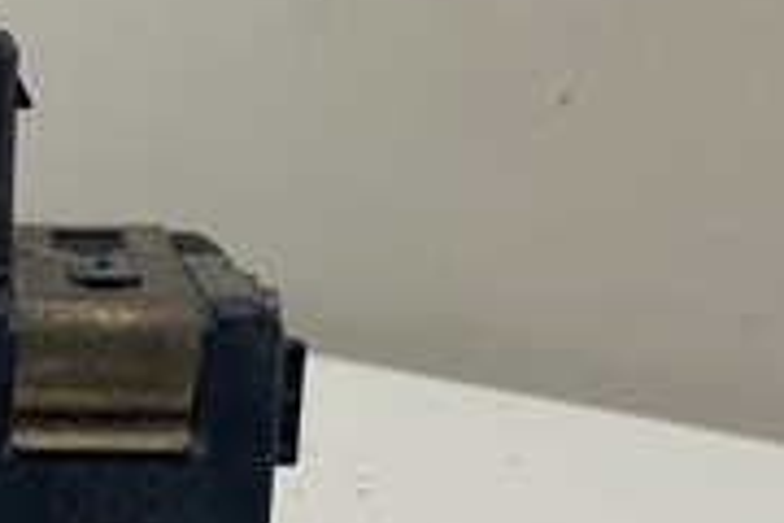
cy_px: 556
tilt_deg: -28.4
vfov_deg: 14.0
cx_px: -96
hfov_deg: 20.2
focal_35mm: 96
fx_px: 2091
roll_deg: +0.1
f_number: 1.8
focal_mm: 4.25
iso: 80
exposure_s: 1/50
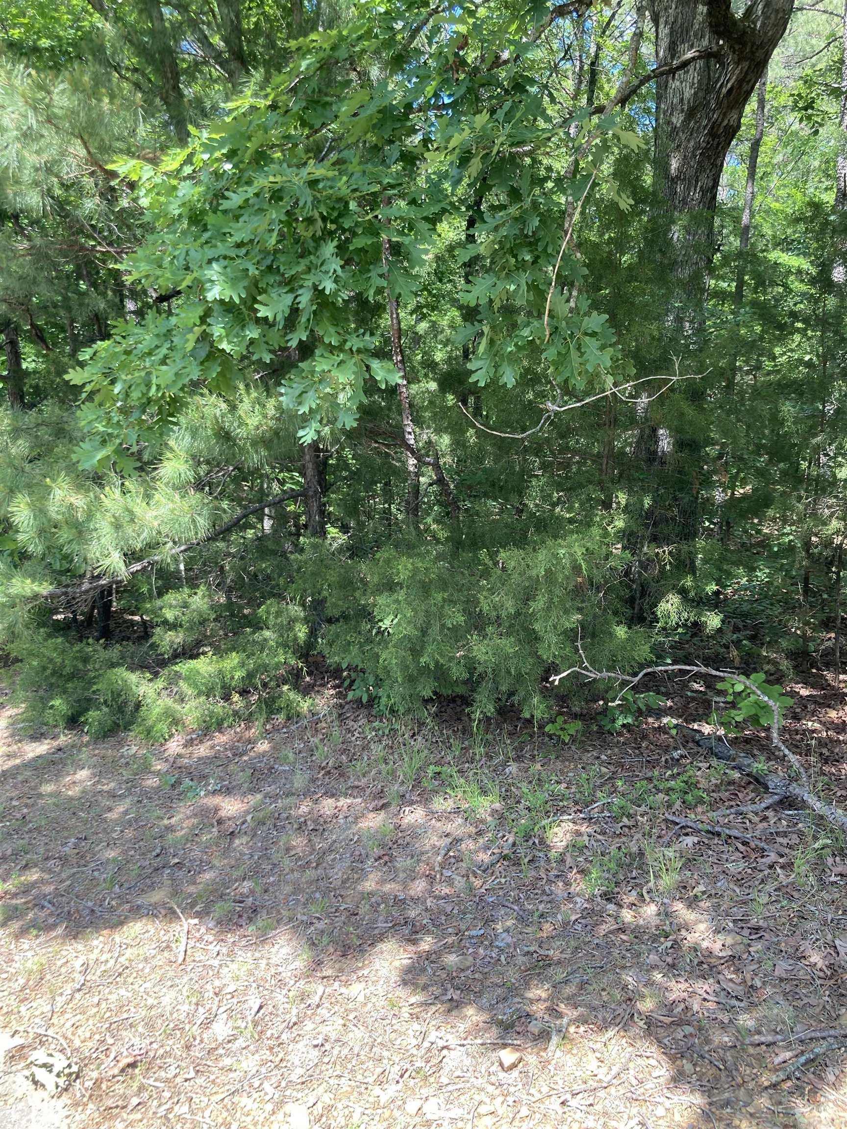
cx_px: 424
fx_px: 913
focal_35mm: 28
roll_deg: -1.8
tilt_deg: -8.4
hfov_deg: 49.7
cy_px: 564
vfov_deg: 63.4
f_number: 1.8
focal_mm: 3.99
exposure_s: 1/121
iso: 25
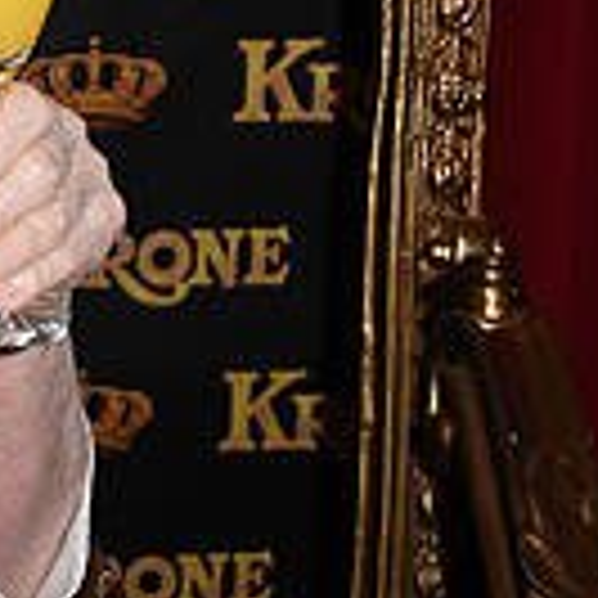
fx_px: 2502
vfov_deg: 13.5
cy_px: 9
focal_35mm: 128
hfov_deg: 12.4
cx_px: -483
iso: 800
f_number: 5.6
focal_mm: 22
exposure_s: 1/50
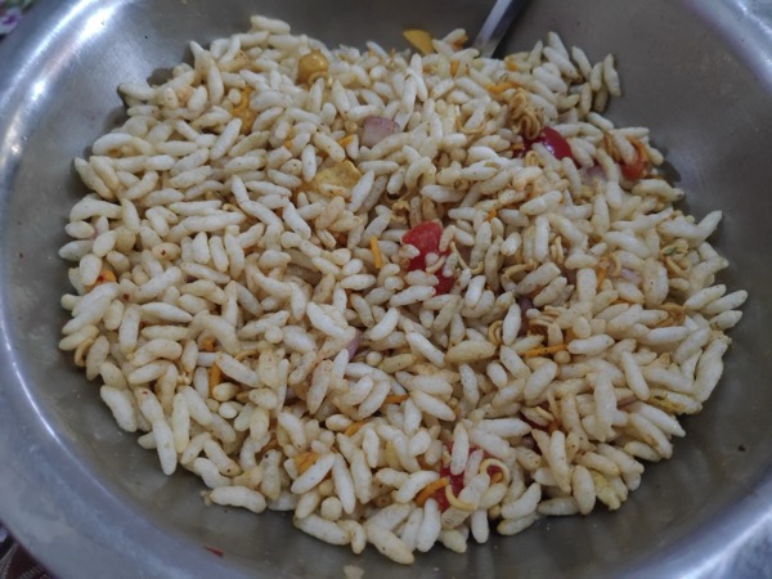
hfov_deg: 81.7
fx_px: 446
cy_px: 290
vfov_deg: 66.0
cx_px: 386
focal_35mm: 20
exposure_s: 1/25
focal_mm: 3.94
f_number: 1.9
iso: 1450
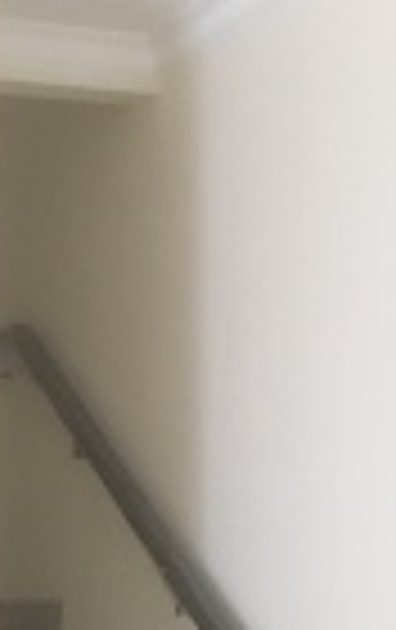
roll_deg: +1.4
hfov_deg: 14.3
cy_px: 758
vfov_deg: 21.8
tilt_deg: -1.3
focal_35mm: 88
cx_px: -106
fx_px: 1513
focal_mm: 4.15
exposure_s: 1/17
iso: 125
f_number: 2.2
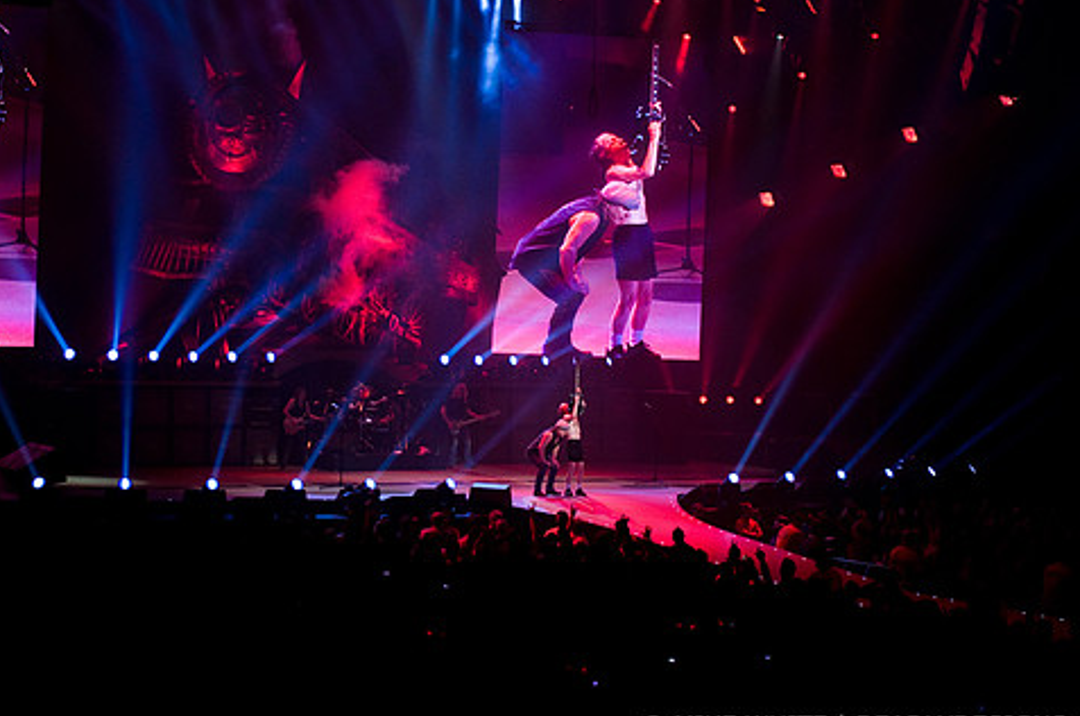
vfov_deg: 18.6
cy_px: 309
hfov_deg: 27.7
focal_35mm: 73
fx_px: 2186
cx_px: 487
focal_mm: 40
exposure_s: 1/160
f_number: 5.6
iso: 800
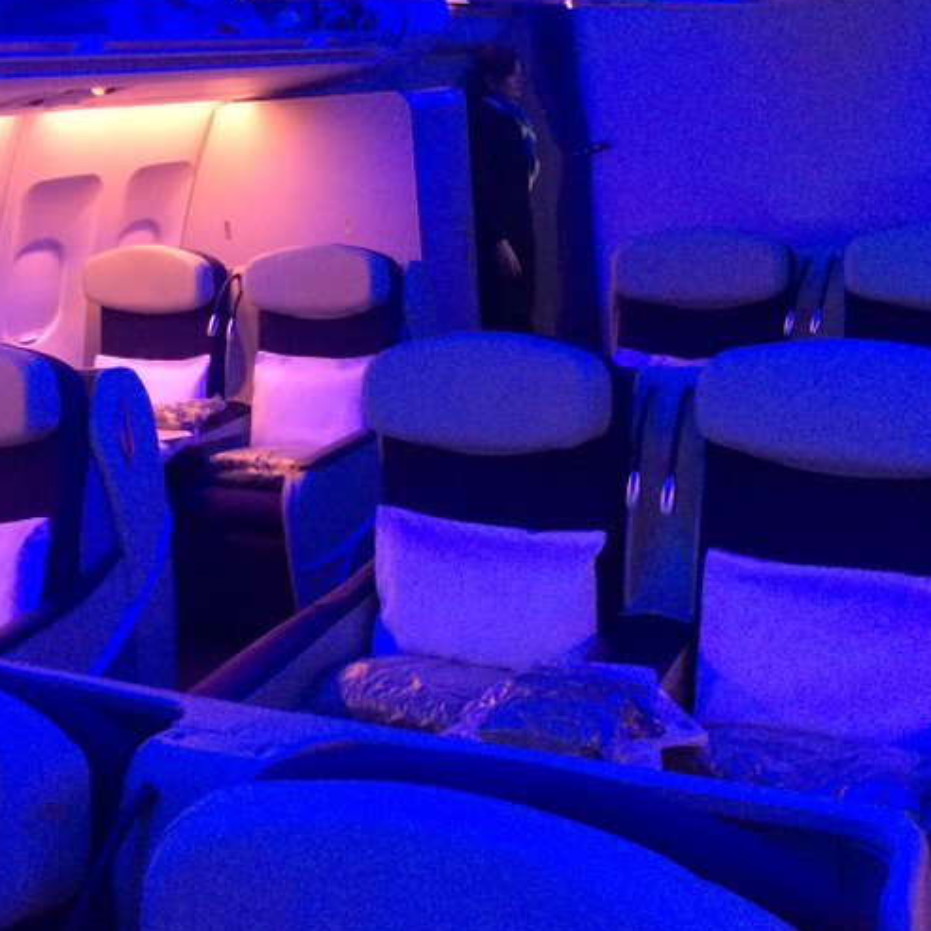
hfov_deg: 39.2
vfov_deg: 39.2
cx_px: 436
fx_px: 1308
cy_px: 434
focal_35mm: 43
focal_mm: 4.12
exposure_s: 1/30
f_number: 2.2
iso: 320
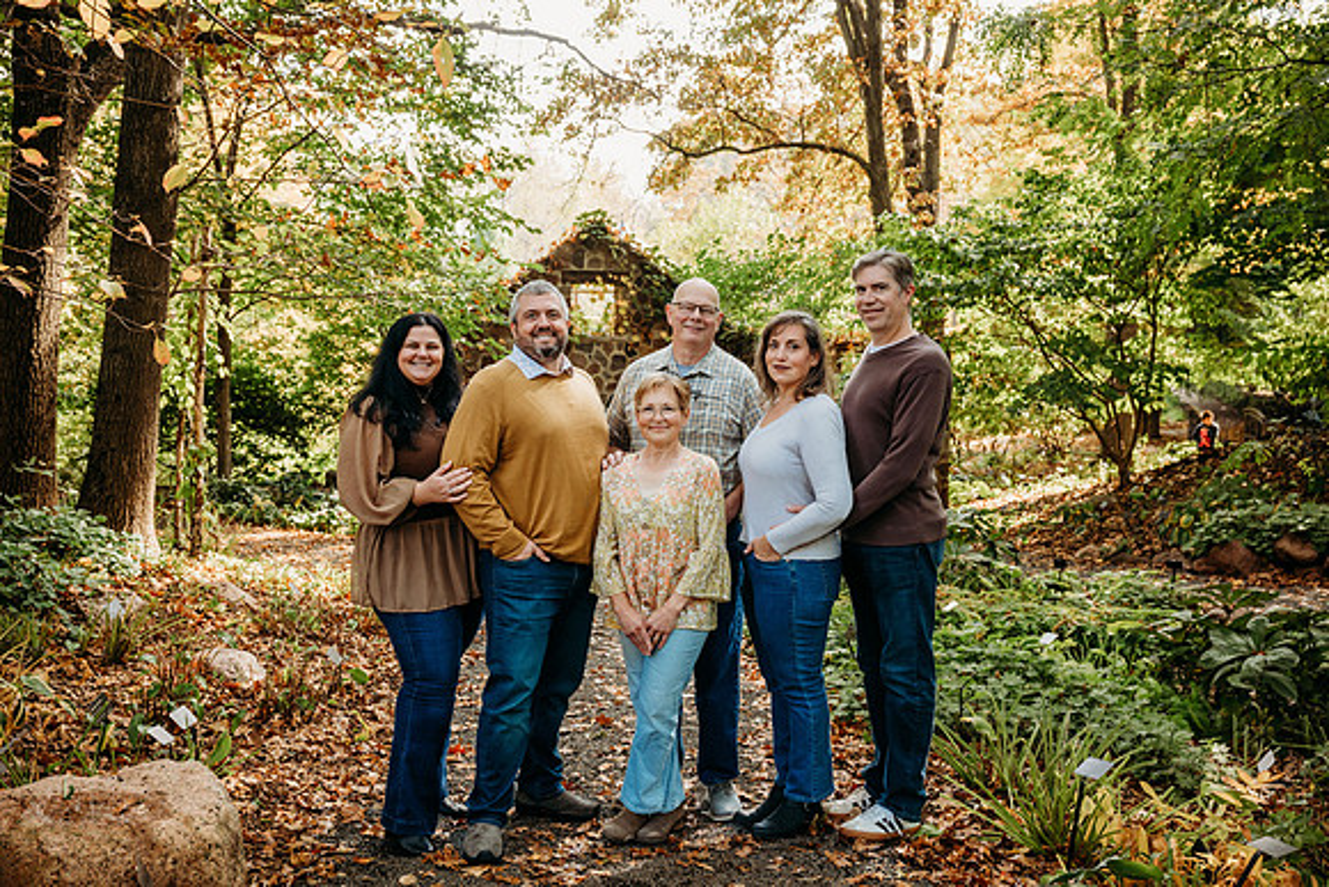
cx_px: 664
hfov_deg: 50.7
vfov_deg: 35.1
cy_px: 444
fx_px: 1403
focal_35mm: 38
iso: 500
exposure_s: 1/250
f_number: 4.5
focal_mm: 38
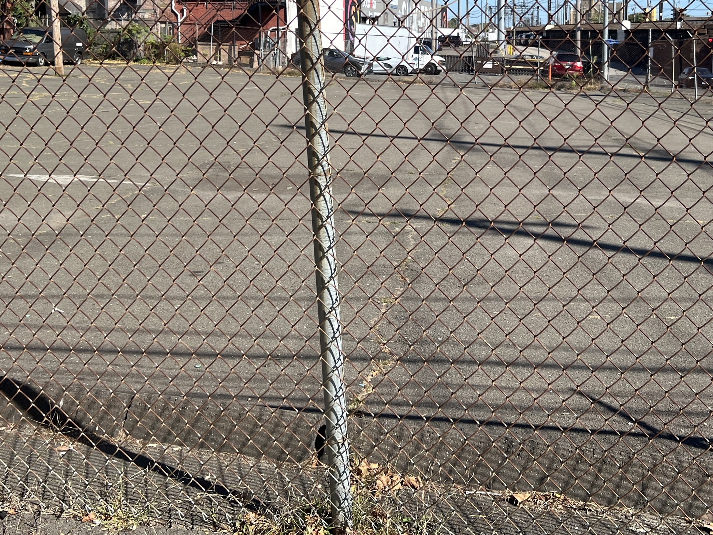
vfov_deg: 34.2
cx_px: 385
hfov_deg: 45.7
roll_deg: +1.2
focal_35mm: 41
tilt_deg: -4.4
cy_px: 119
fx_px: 844
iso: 50
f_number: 1.5
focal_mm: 5.7
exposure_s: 1/3460
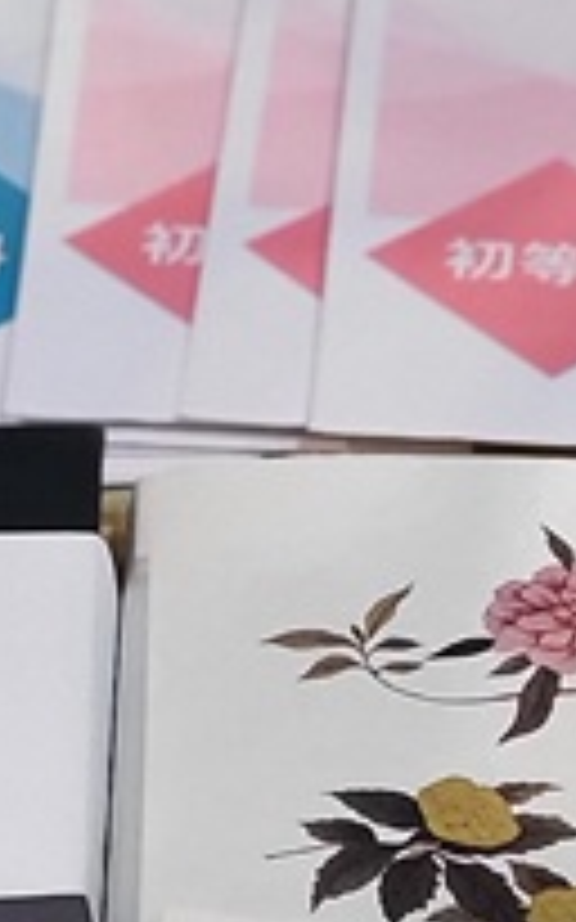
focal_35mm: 138
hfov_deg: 9.5
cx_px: 261
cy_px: 634
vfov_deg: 15.1
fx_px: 3469
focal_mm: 4.25
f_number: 1.8
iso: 200
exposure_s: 1/120
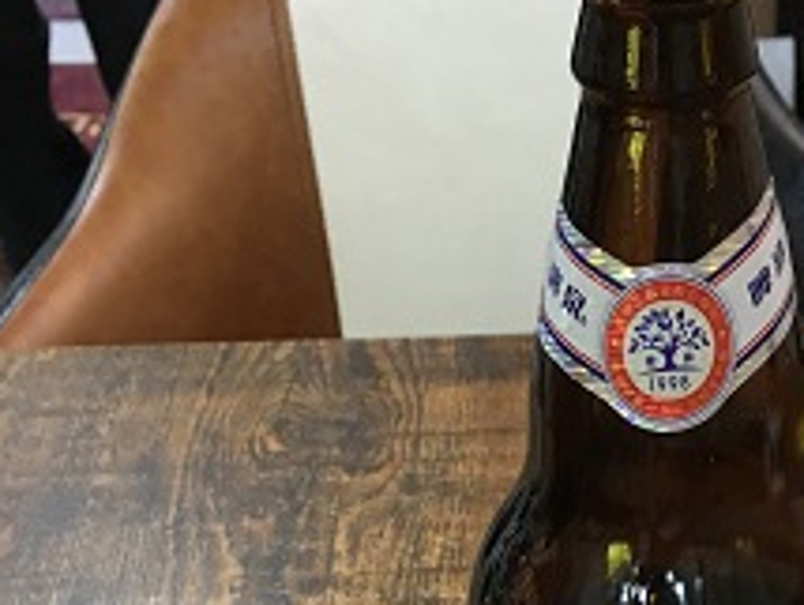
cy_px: 998
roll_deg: +3.0
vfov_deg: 16.0
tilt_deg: -42.7
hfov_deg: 23.6
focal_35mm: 82
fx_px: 1907
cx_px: 609
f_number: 2.2
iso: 125
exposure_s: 1/33
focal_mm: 4.15
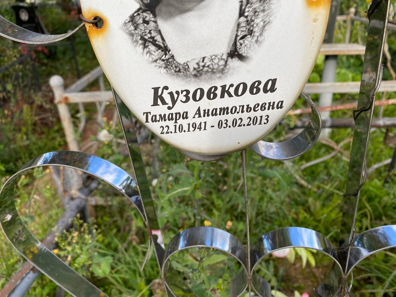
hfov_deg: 67.3
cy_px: 148
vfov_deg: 53.1
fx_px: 297
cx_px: 198
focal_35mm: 26
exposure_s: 1/1034
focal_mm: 4.25
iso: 32
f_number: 1.8
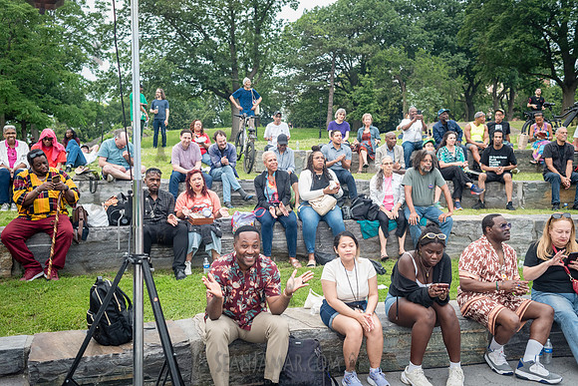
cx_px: 289
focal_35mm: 35
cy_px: 193
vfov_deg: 37.5
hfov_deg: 53.9
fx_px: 569
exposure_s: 1/320
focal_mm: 35
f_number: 4.5
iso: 1600
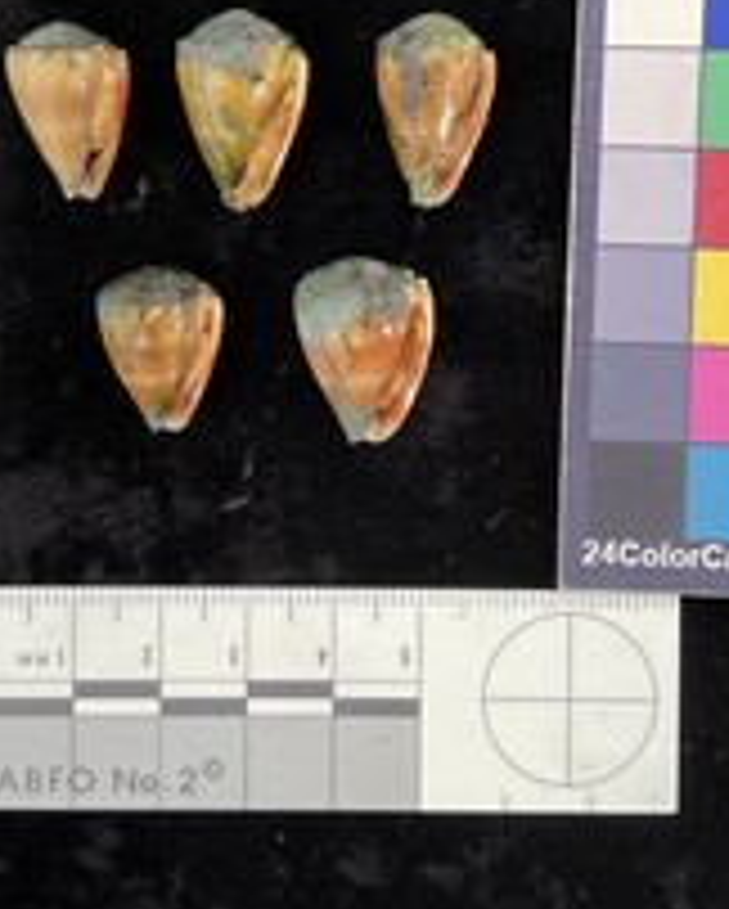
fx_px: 1320
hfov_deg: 30.9
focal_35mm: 49
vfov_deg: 37.8
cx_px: 351
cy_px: 349
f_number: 1.8
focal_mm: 3
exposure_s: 1/60
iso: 40
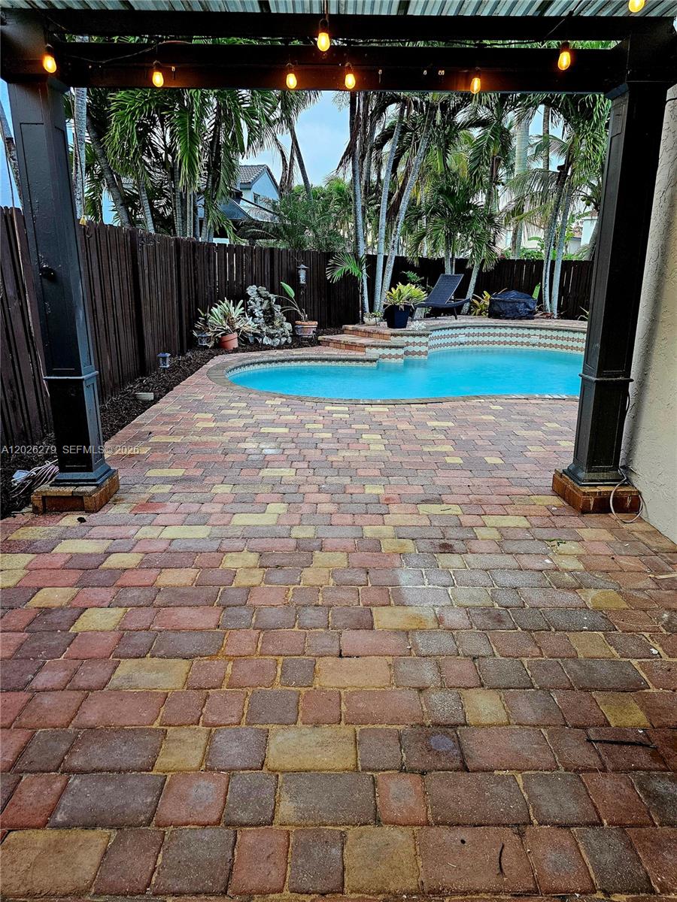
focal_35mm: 23
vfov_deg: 73.9
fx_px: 600
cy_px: 451
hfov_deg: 58.9
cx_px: 338
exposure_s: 1/120
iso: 320
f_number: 1.7
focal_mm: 6.3
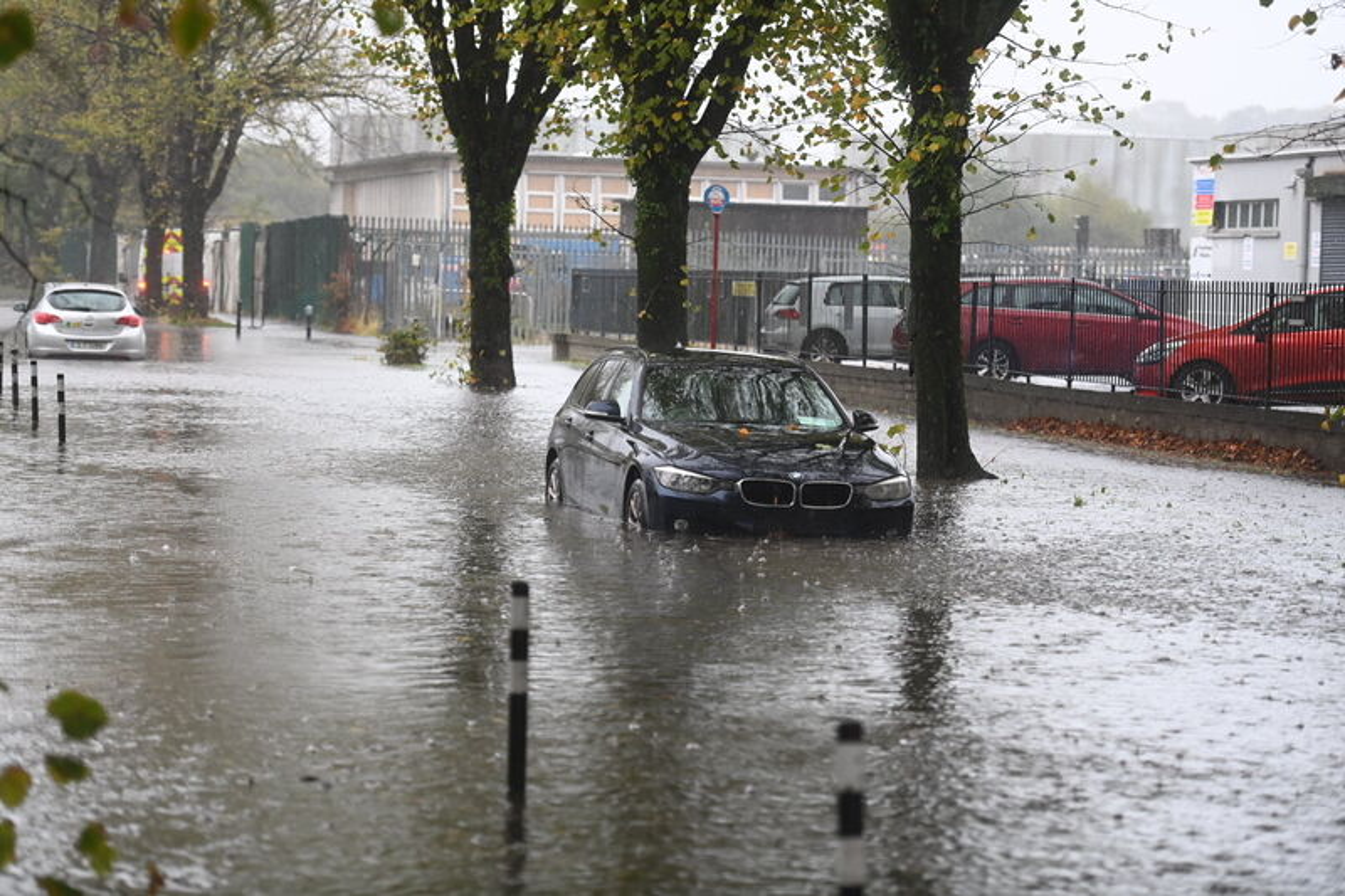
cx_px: 672
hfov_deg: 18.6
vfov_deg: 12.4
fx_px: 4109
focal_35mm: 110
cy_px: 448
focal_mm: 110
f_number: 2.8
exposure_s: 1/400
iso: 1600
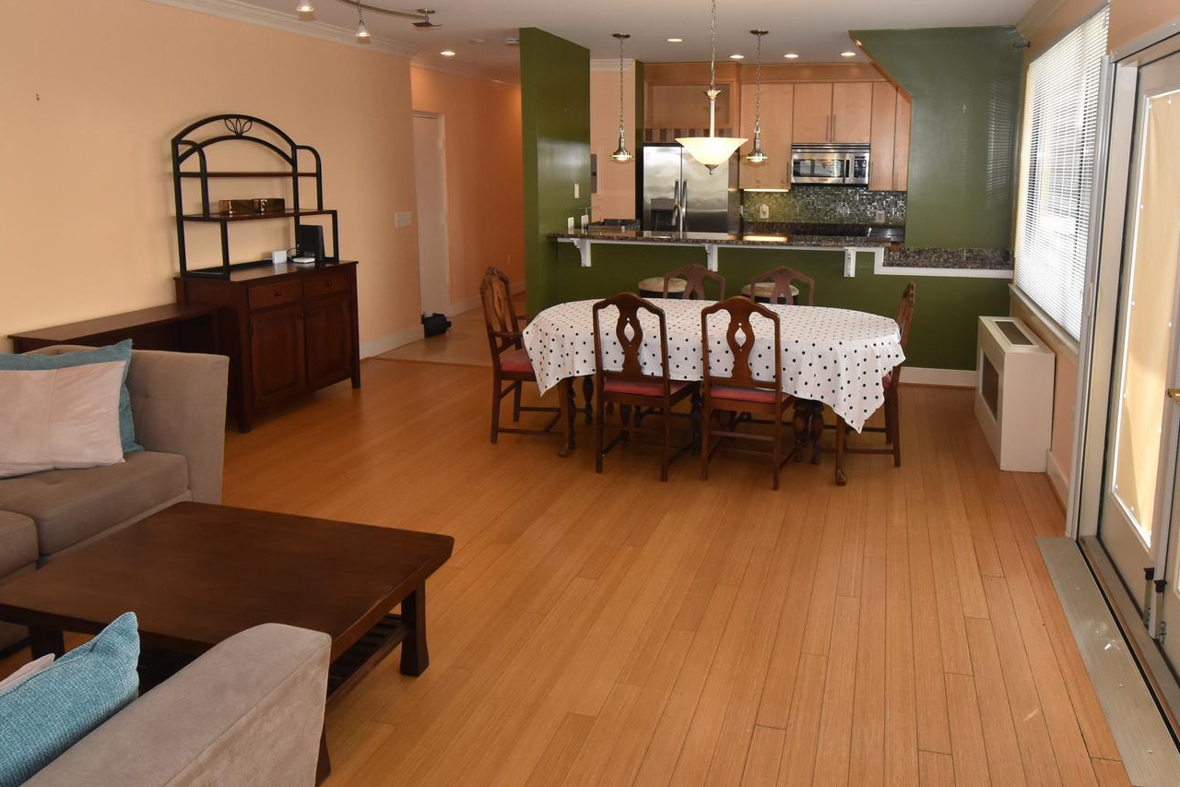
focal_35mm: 24
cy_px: 291
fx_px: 787
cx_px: 683
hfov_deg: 73.3
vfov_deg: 52.5
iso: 800
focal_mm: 10
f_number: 7.1
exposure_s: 1/200
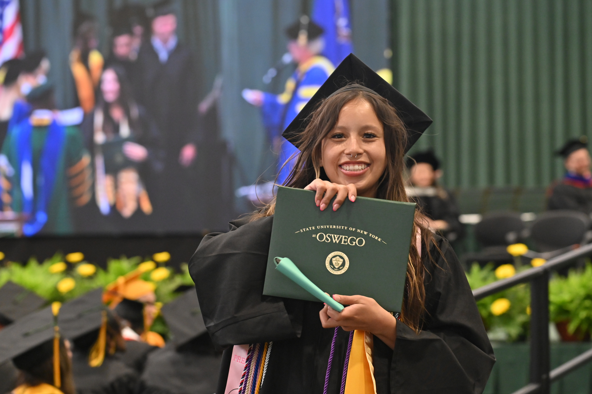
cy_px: 197
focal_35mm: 130
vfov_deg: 10.5
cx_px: 296
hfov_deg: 15.8
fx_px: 2137
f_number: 5.6
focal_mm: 130
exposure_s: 1/250
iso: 2500
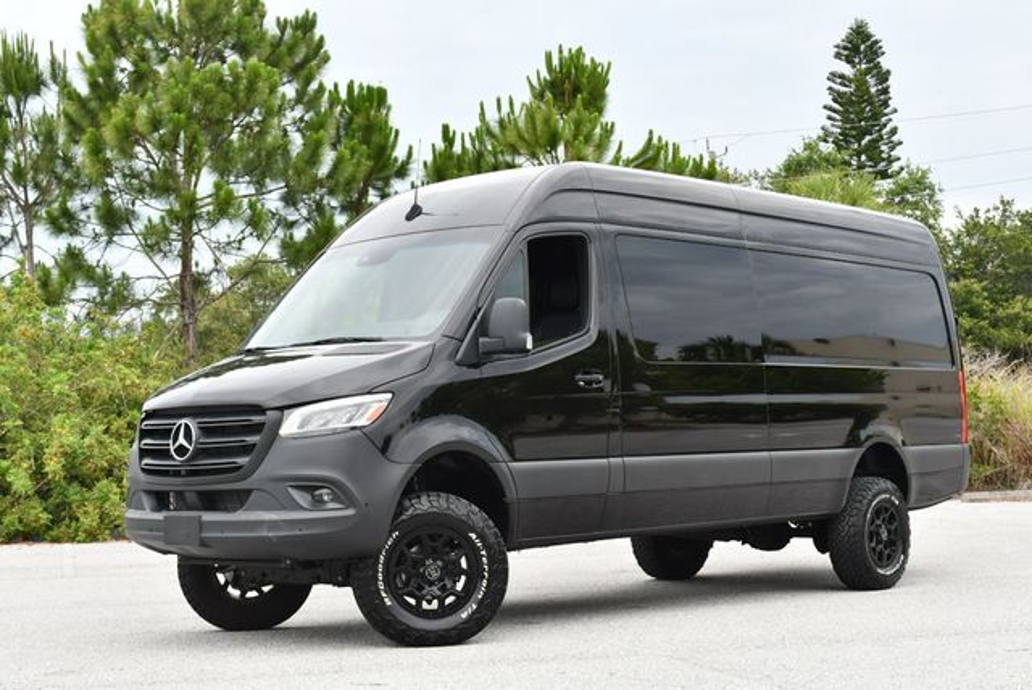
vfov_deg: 23.4
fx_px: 1664
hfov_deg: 34.5
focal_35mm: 58
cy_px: 345
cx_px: 516
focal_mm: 29
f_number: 5.6
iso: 400
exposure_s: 1/250
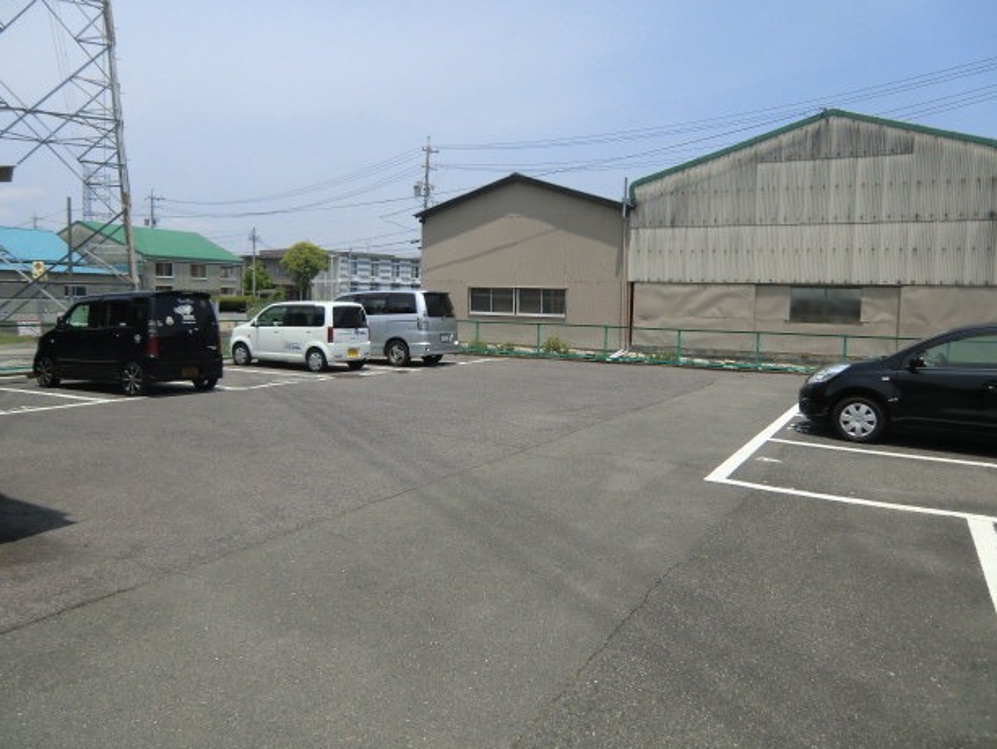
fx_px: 720
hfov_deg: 69.4
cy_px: 367
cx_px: 482
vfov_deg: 54.9
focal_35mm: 25
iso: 64
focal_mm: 4.3
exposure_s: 1/200
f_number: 7.5
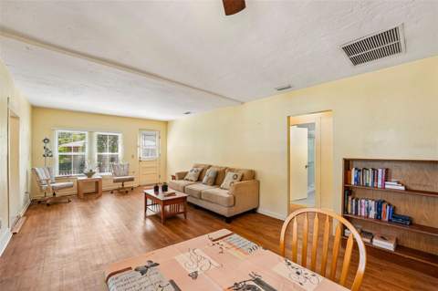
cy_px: 146
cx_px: 219
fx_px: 170
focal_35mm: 14
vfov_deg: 81.1
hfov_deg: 104.3
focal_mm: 14
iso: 100
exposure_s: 1/3.33
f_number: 8
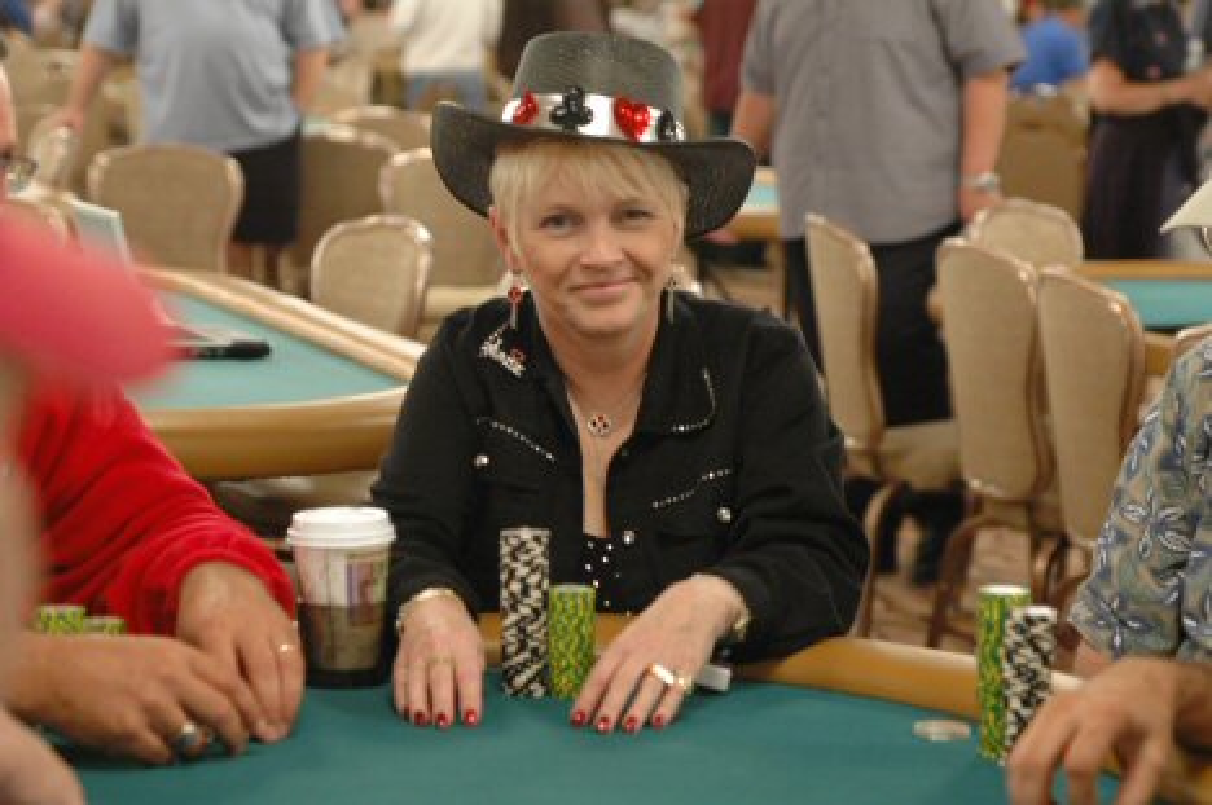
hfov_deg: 20.0
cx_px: 606
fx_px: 3430
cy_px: 402
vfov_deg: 13.4
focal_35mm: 102
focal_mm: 68
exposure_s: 1/60
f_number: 3.5
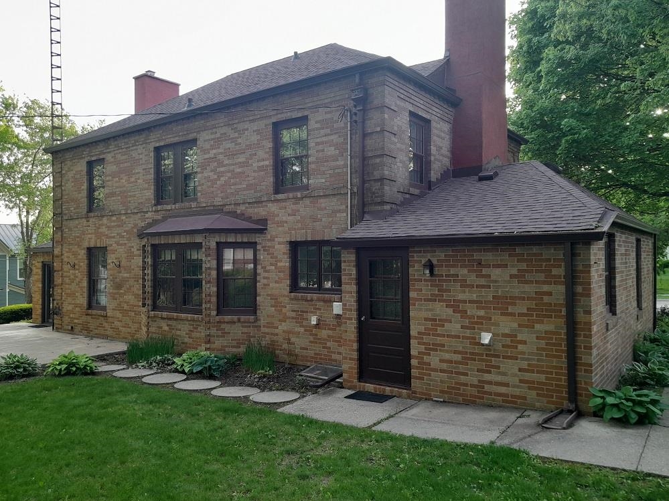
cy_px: 250
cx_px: 334
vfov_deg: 51.3
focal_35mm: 27
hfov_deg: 65.3
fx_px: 522
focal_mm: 4
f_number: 1.8
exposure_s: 1/60
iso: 80
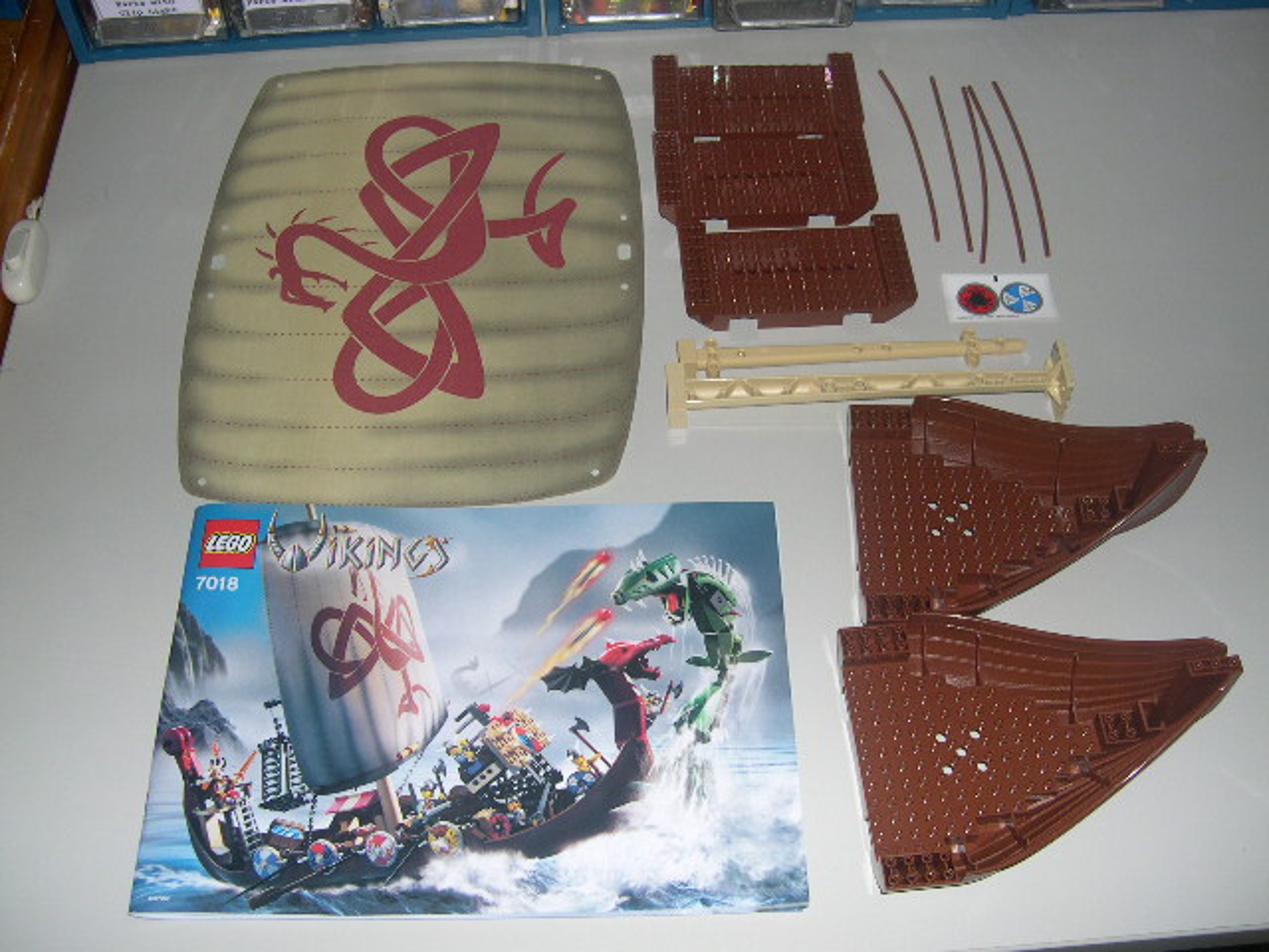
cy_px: 476
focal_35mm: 38
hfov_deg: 49.0
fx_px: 1393
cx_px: 634
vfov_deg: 37.7
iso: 100
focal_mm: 8
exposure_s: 1/60
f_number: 2.8
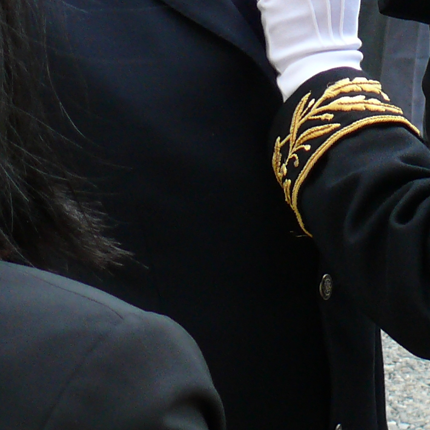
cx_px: 595
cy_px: -119
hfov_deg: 10.7
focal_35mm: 159
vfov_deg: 10.8
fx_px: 2235
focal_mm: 7.4
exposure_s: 1/100
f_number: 2.8
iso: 100
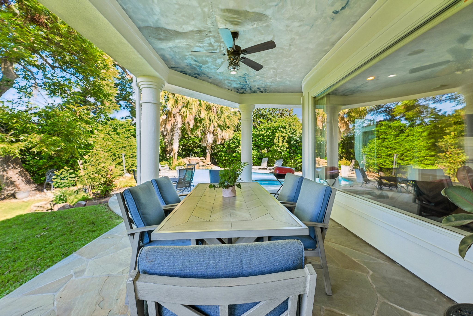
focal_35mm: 14
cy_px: 158
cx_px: 236
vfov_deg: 81.2
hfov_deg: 104.3
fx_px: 184
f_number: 8
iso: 400
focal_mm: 14
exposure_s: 1/30
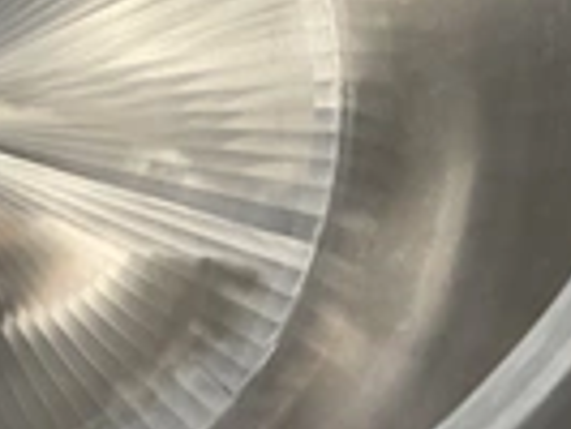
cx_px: -155
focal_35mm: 87
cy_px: 21
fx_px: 1436
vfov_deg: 16.7
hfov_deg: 20.7
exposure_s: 1/60
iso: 200
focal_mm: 3
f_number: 1.8
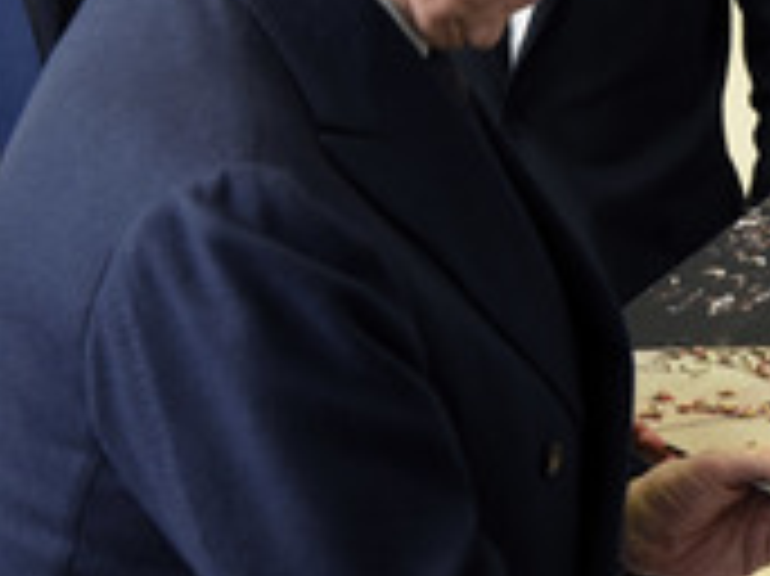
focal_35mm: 147
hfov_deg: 13.2
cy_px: 135
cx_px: 867
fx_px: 3268
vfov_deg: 10.1
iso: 3200
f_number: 6.3
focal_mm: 58
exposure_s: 1/100
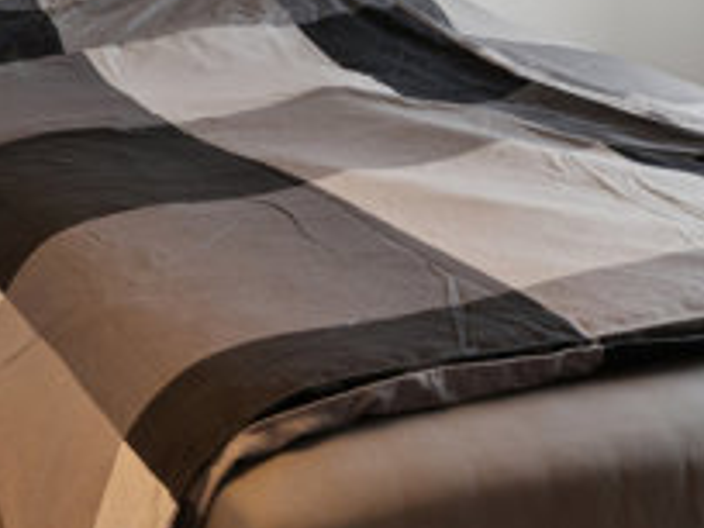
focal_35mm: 71
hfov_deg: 26.6
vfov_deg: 19.2
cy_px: -157
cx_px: 72
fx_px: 1441
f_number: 8
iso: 200
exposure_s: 1/20
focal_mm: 12.5
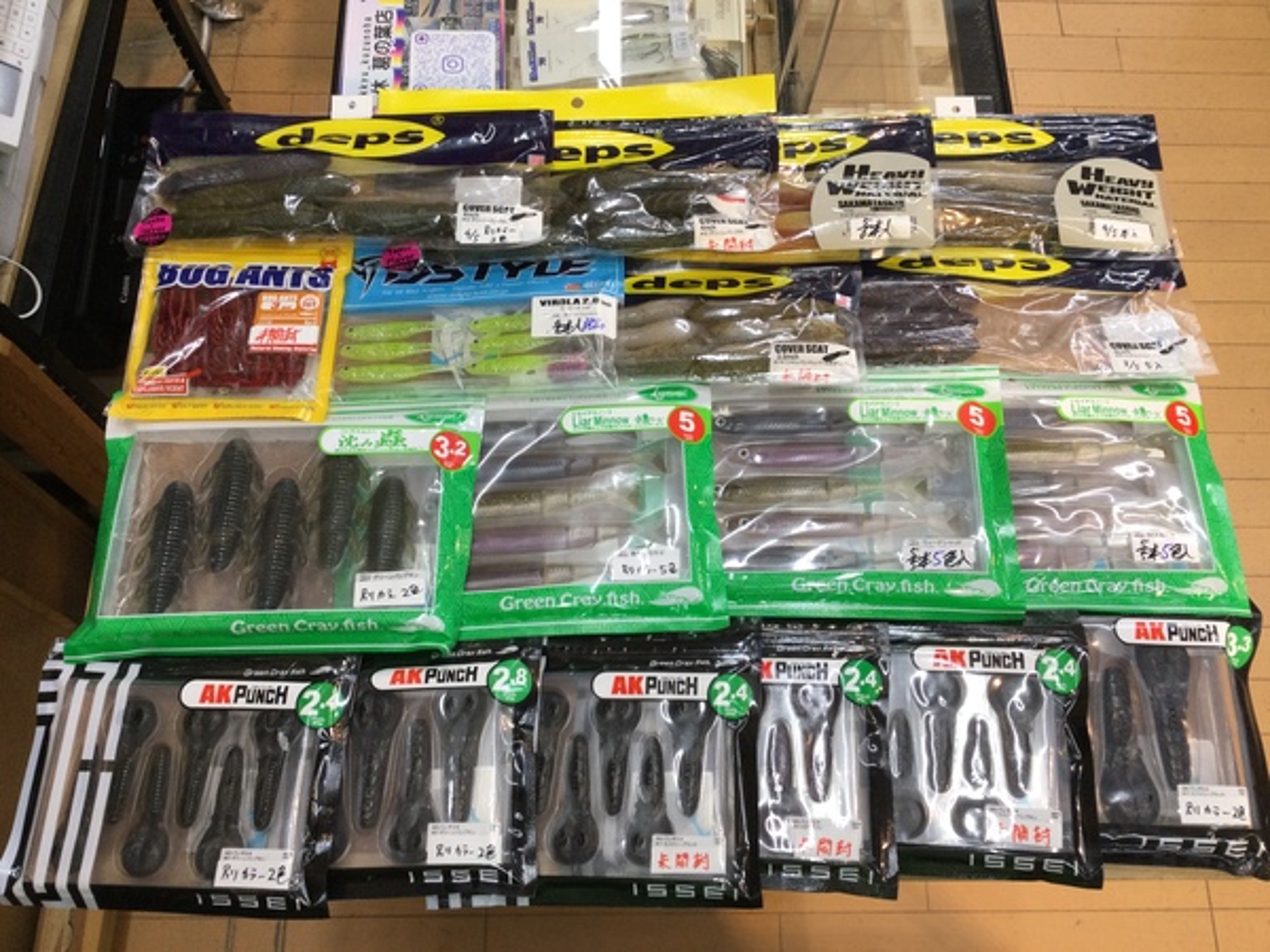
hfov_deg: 58.4
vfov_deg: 45.4
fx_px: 1137
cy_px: 476
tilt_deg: -70.2
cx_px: 635
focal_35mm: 31
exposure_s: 1/40
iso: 25
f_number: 2.4
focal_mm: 3.3
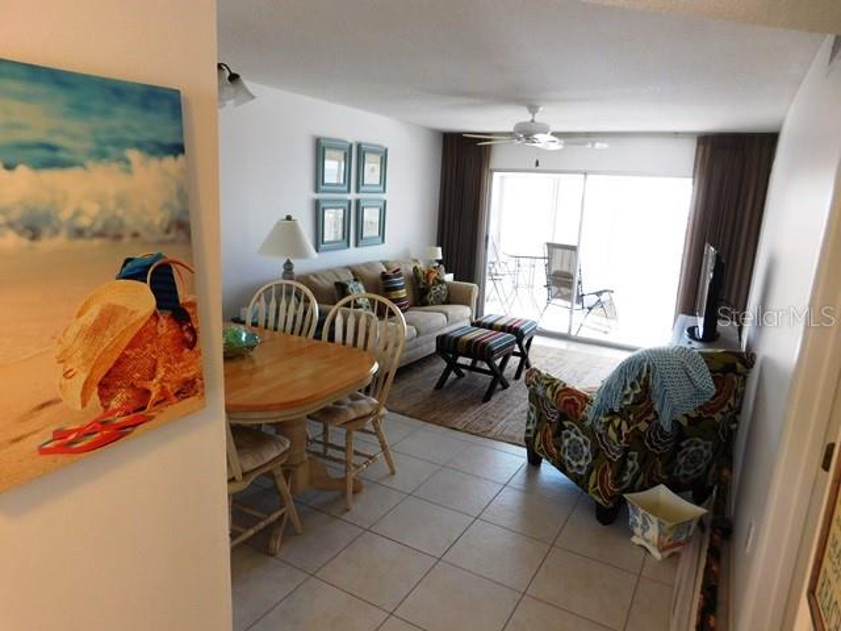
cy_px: 316
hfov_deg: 73.9
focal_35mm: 23
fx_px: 559
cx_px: 420
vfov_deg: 58.9
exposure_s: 1/40
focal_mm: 4
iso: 125
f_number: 3
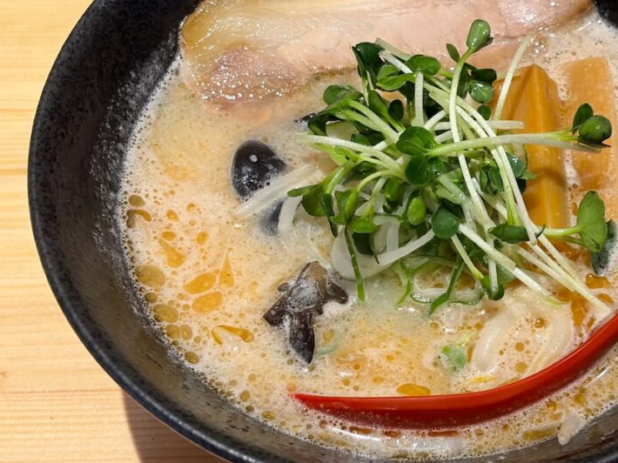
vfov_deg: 19.6
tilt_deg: -56.1
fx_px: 1339
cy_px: 176
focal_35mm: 75
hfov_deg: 25.8
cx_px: 427
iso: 125
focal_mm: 5.96
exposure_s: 1/50
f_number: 1.6
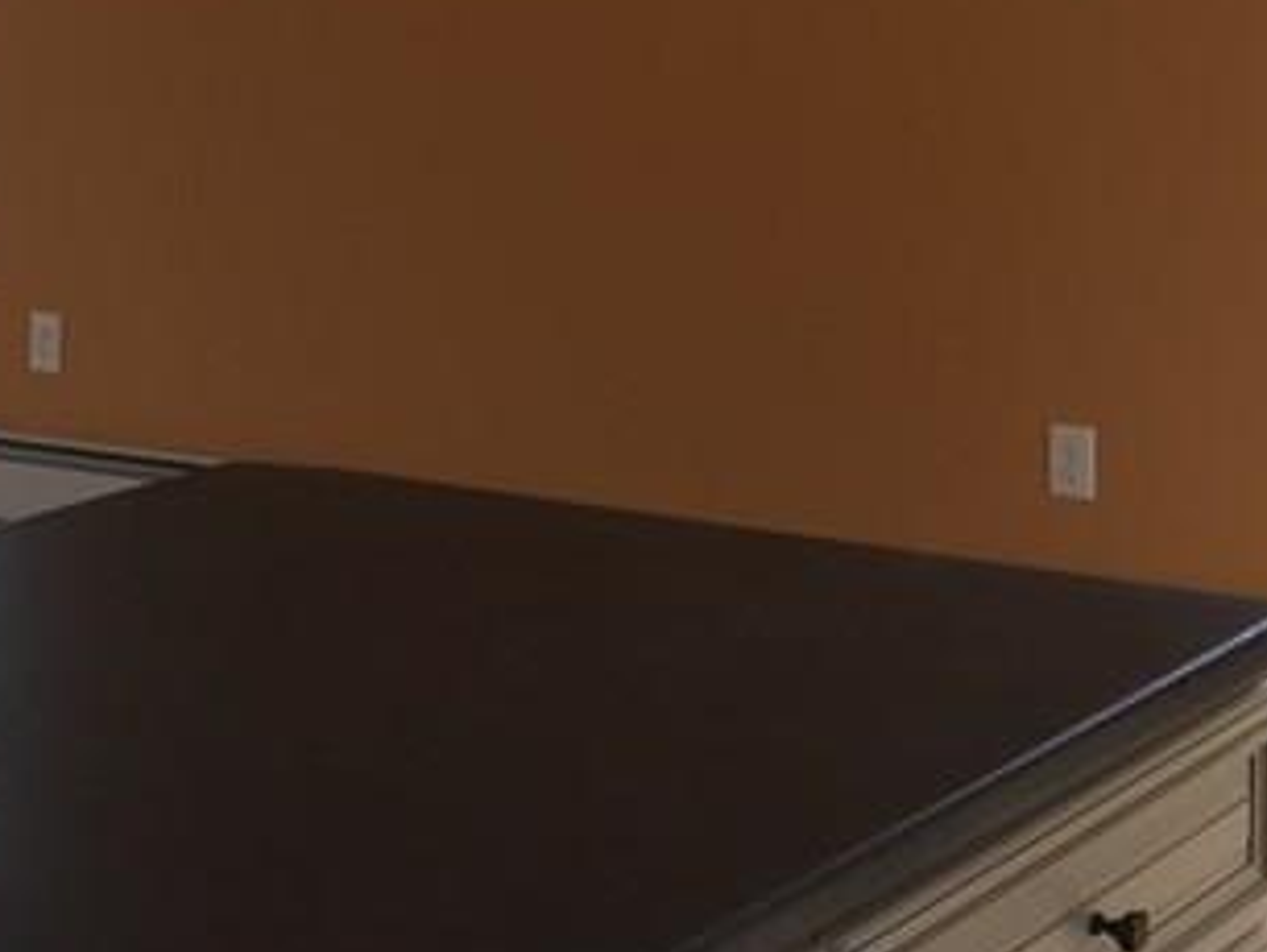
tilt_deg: -3.9
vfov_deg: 15.0
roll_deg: +0.1
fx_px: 3553
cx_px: 8
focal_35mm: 97
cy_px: 8
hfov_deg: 19.6
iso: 40
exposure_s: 1/120
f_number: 2.2
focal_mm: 4.15
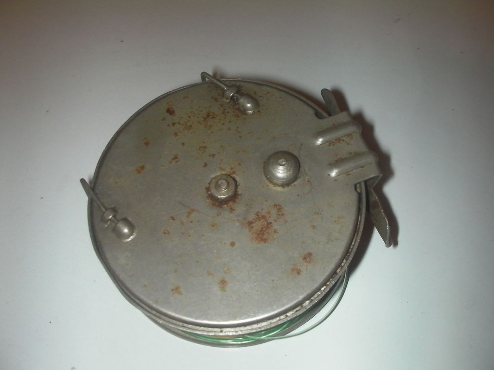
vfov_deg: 37.7
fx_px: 542
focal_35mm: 38
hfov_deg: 49.0
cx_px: 247
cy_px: 185
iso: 200
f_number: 5.6
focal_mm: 6.3
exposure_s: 1/30
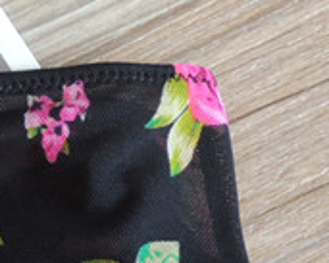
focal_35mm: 150
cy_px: 440
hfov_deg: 11.3
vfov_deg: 9.9
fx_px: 1461
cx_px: -381
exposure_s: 1/50
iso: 125
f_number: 3.2
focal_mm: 6.3
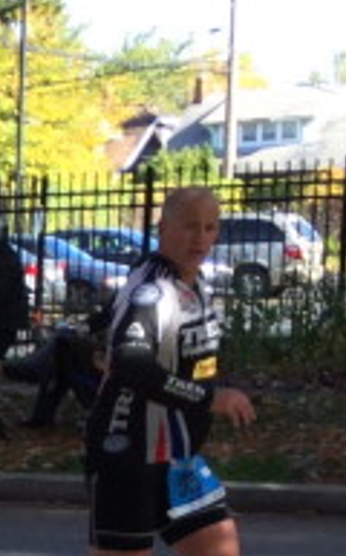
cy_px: 833
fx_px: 2559
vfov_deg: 11.9
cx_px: -758
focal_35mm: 169
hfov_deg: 6.8
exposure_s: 1/304
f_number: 2.2
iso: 32
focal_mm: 4.12
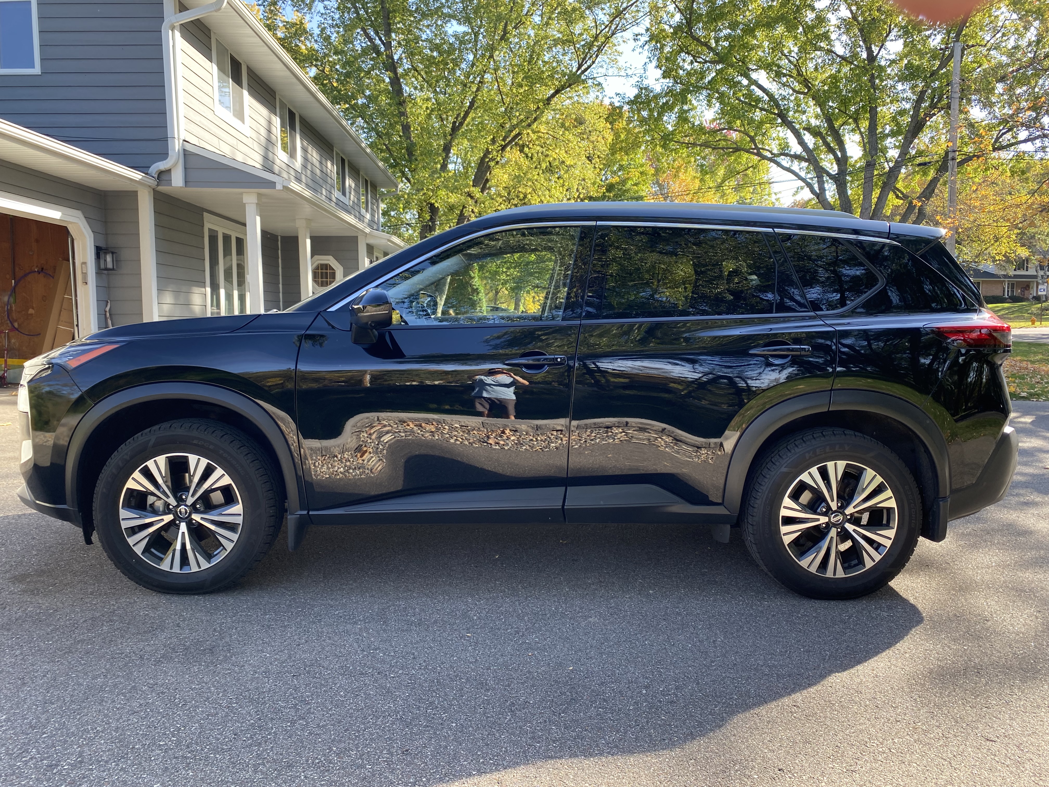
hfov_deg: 67.3
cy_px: 394
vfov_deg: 53.1
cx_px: 524
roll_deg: +0.1
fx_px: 788
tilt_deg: -4.5
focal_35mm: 26
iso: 32
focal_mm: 4.25
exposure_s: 1/263
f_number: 1.8
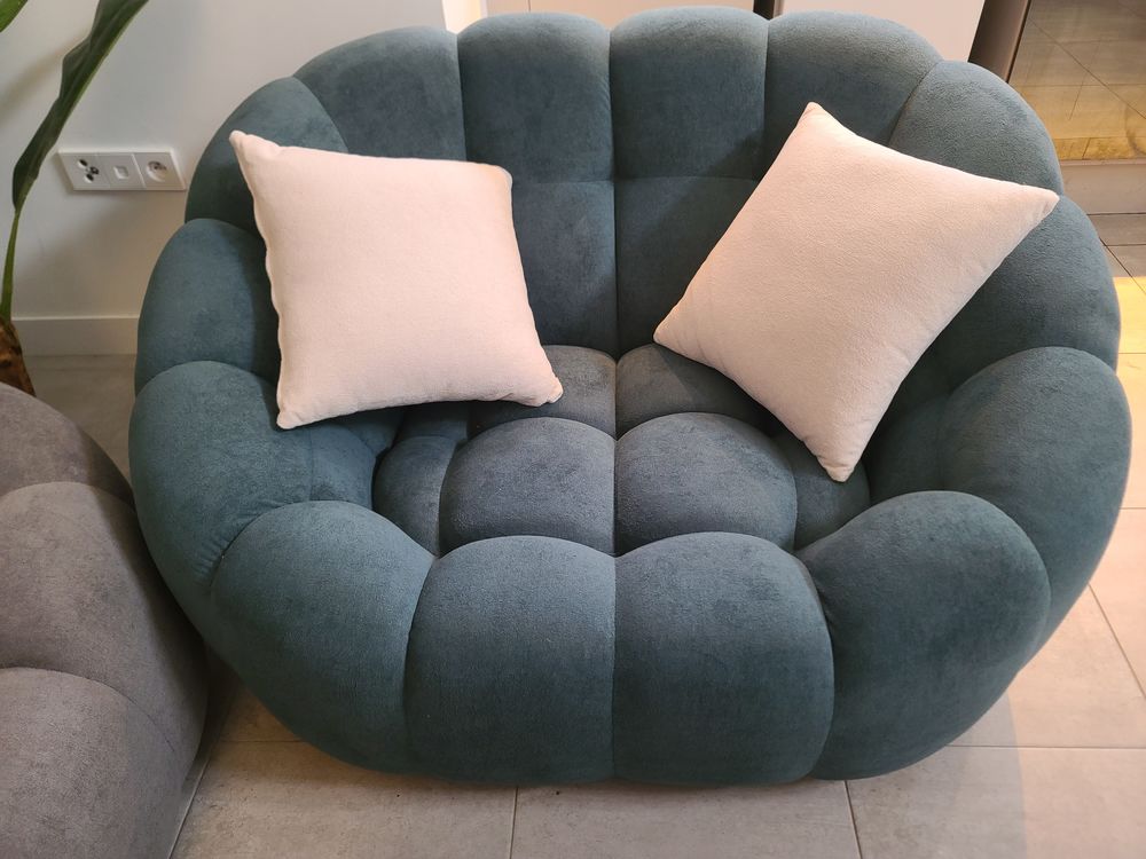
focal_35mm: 25
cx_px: 573
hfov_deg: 69.4
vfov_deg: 54.9
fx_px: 828
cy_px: 430
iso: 400
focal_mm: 7
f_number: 1.8
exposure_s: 1/40
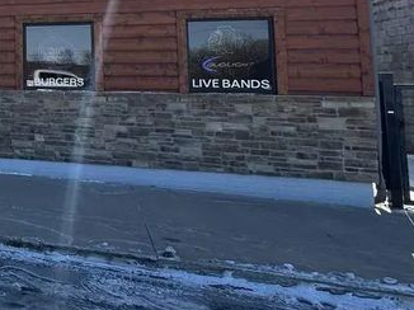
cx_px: -128
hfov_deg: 32.2
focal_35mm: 44
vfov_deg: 31.4
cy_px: 33
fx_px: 526
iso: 40
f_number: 2.2
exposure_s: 1/739
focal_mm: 2.22
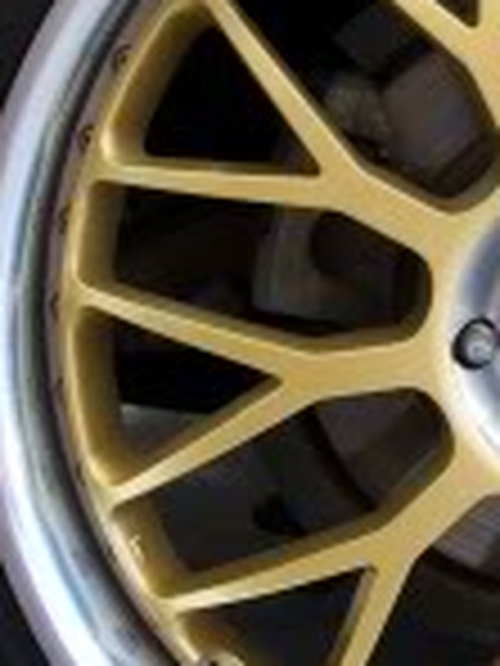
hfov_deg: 8.4
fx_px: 3370
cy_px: 290
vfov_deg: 11.3
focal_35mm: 175
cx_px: 644
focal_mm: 28
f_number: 4
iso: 200
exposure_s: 1/20
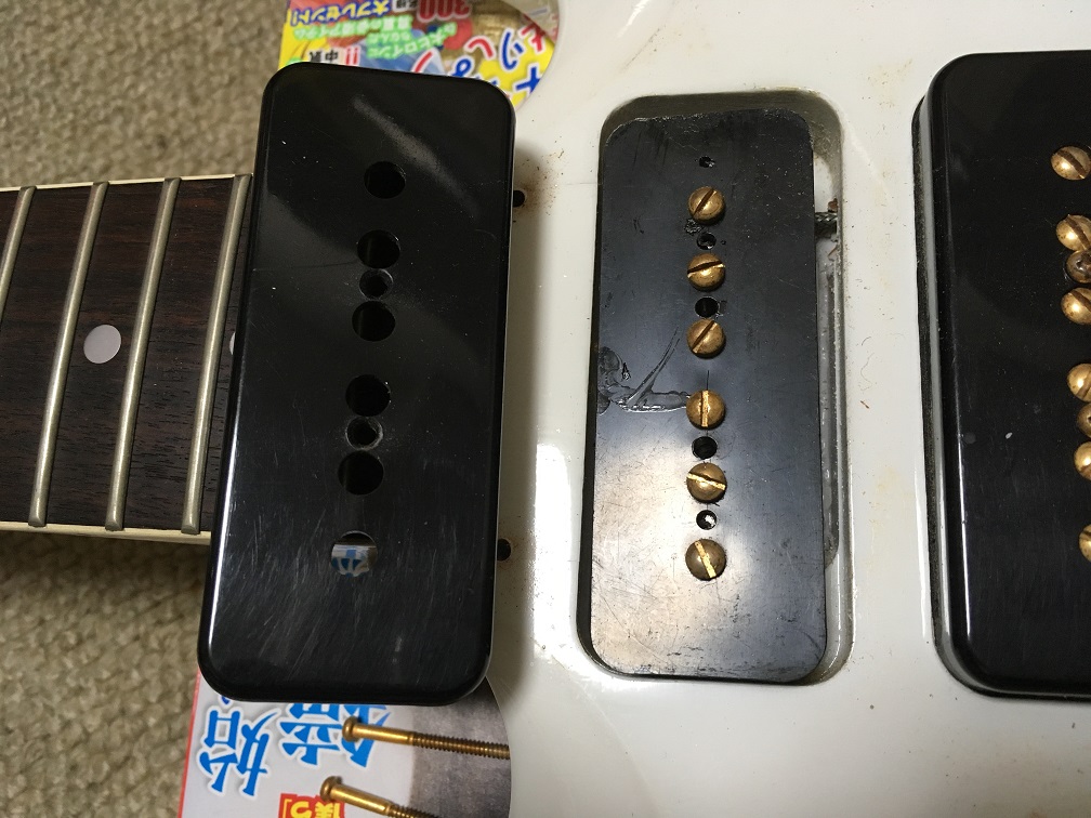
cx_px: 546
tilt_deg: -69.6
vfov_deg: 48.2
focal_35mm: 29
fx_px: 914
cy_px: 409
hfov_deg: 61.7
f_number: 2.2
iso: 100
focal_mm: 4.15
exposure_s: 1/30
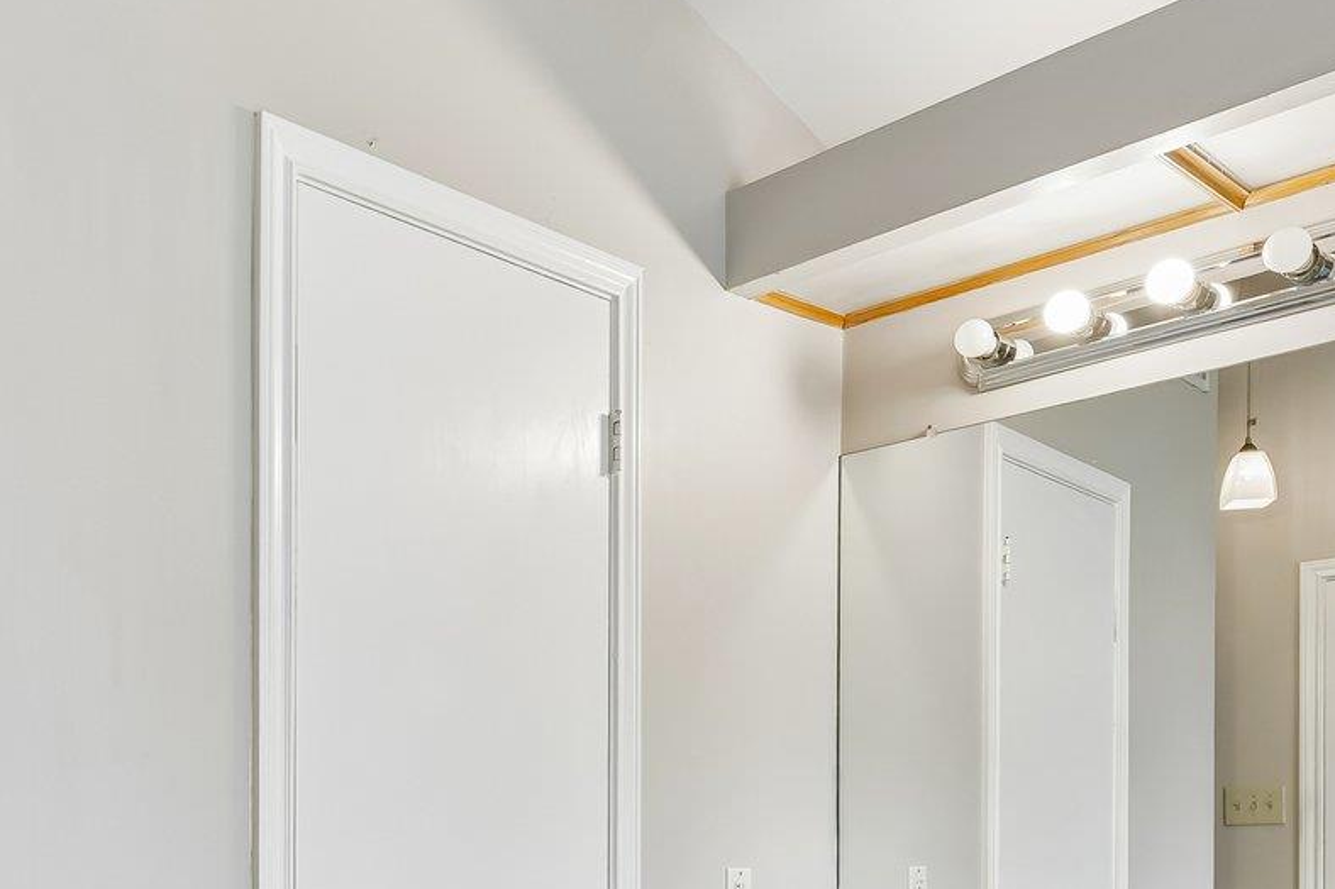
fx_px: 1446
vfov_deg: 32.2
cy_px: 834
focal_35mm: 39
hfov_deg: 47.6
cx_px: 325
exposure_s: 1/15
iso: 280
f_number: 8
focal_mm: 15
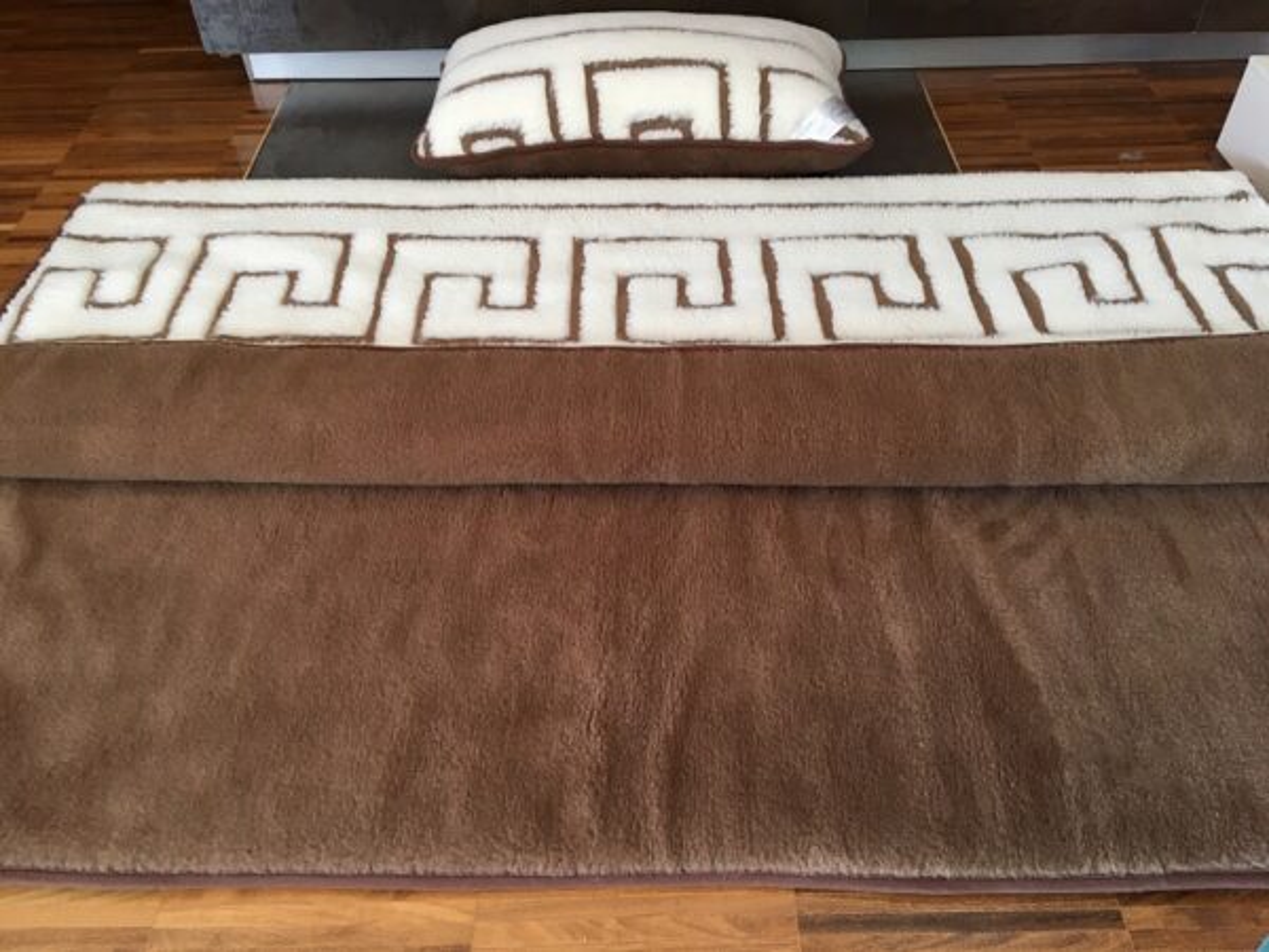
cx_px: 634
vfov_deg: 48.2
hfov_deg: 61.7
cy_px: 476
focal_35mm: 29
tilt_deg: -45.9
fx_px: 1063
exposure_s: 1/33
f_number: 2.2
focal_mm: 4.15
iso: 40
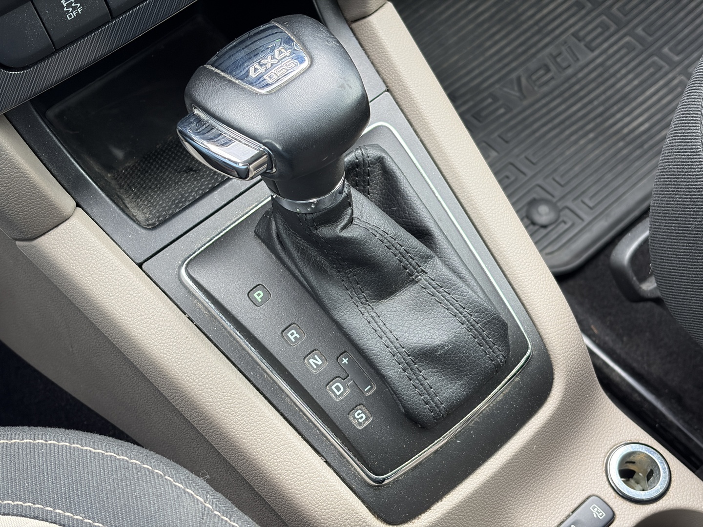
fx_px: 1056
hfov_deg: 36.8
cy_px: 264
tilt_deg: -58.6
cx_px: 352
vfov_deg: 28.0
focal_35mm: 52
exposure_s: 1/60
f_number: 1.6
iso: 100
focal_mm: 5.96
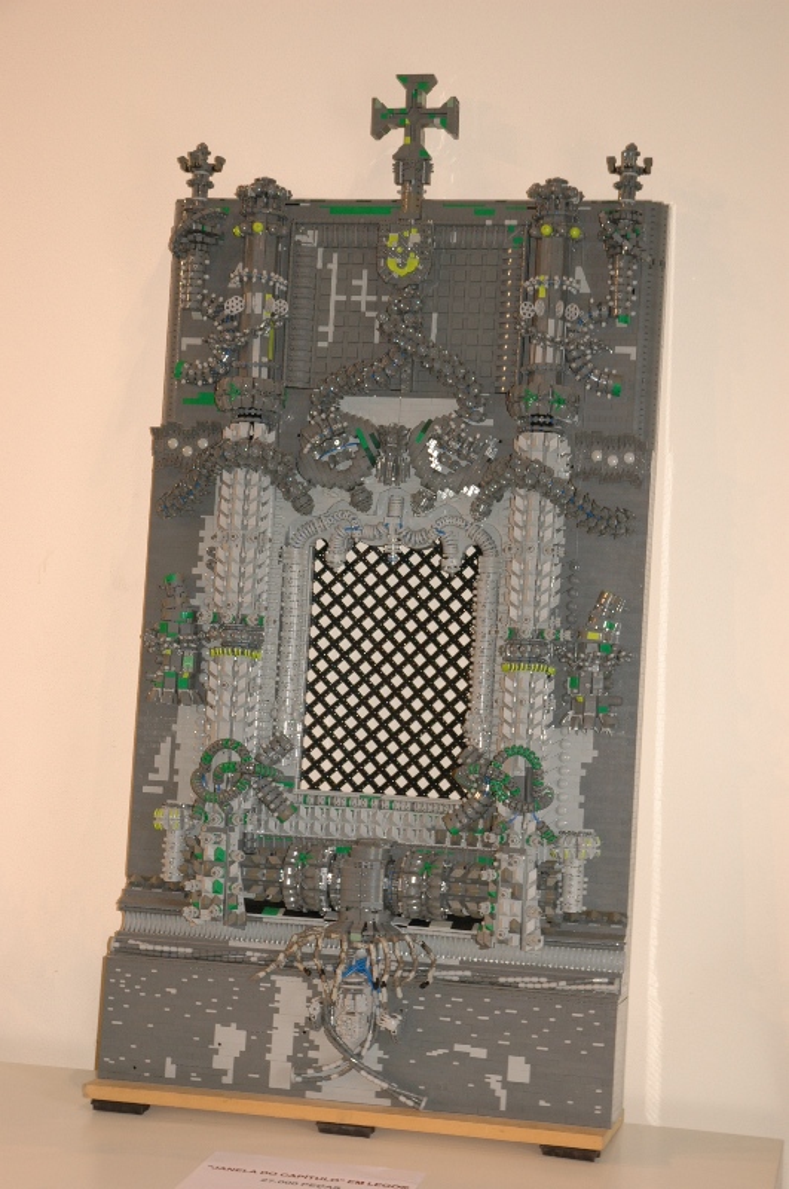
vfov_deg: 30.6
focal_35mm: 66
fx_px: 2176
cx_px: 394
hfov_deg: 20.6
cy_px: 594
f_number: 4.5
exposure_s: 1/60
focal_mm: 44
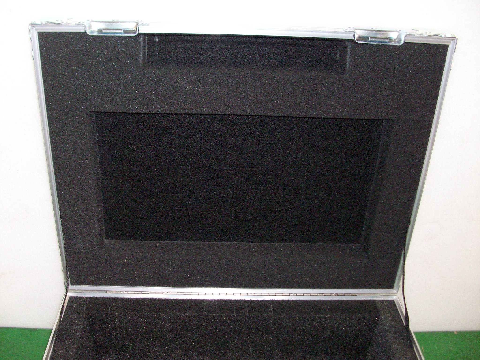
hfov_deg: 54.0
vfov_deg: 41.8
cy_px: 180
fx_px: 471
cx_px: 240
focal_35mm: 34
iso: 160
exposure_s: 1/30
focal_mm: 5.7
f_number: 2.8
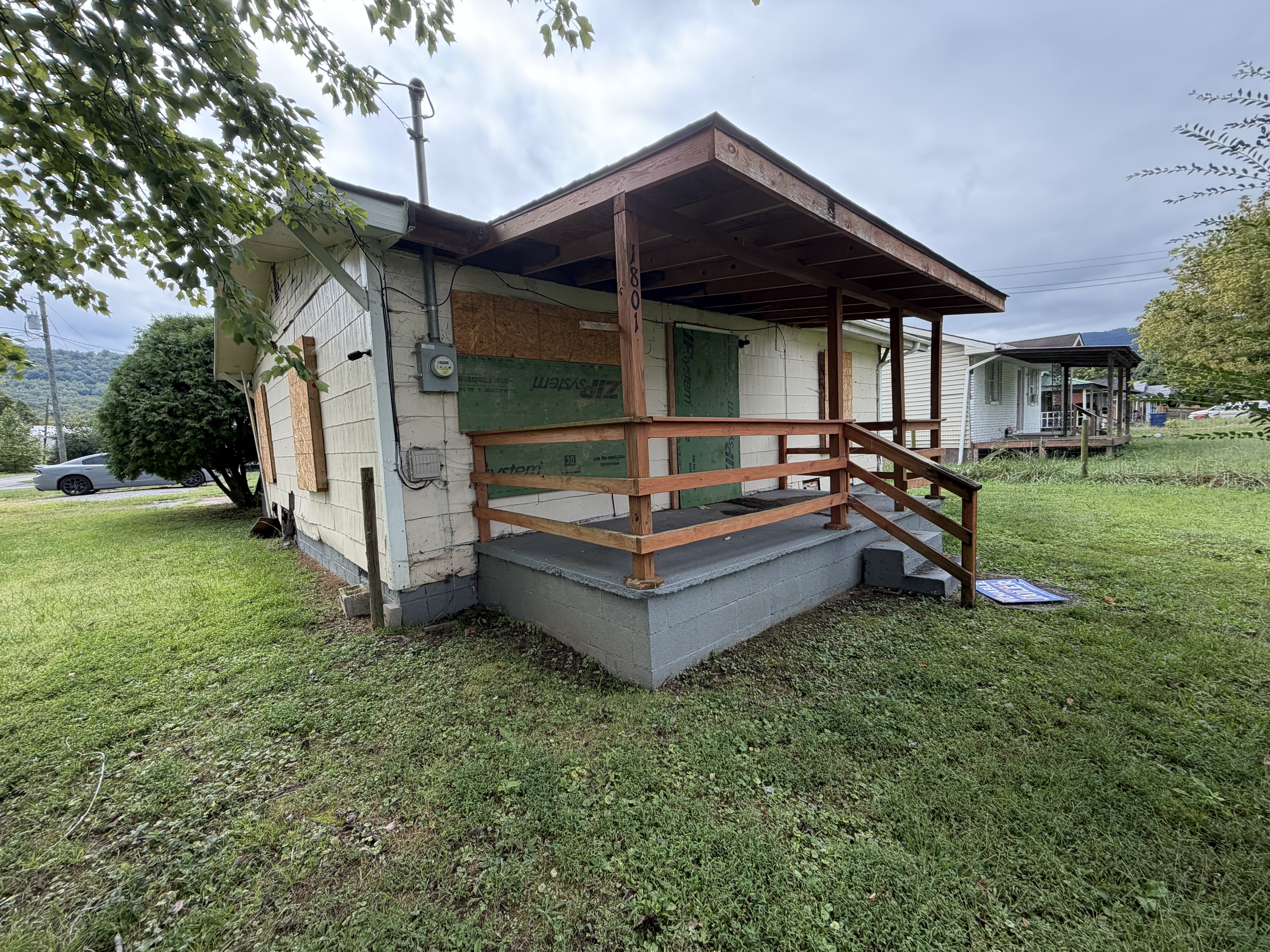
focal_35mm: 14
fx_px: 514
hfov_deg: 102.1
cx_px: 635
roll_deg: +2.3
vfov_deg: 85.7
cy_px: 476
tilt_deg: -3.9
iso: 50
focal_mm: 2.22
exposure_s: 1/502
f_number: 2.2
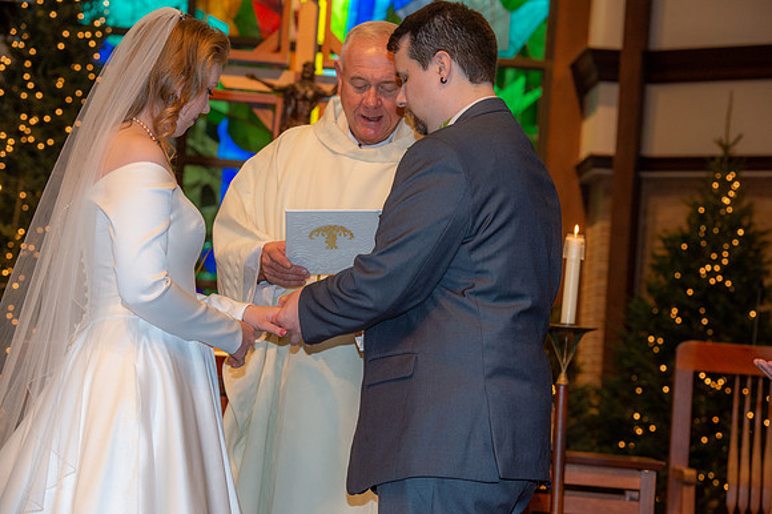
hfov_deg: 17.7
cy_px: 257
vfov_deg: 11.8
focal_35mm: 116
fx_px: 2486
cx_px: 386
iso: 1600
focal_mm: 116
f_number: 7.1
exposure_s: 1/100
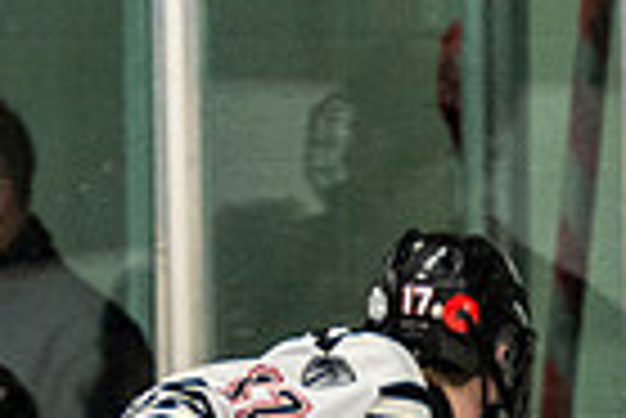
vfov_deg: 0.9
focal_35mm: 1572
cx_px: 457
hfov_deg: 1.3
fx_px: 27363
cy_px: 531
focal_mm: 160
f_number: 2.8
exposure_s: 1/400
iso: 1000
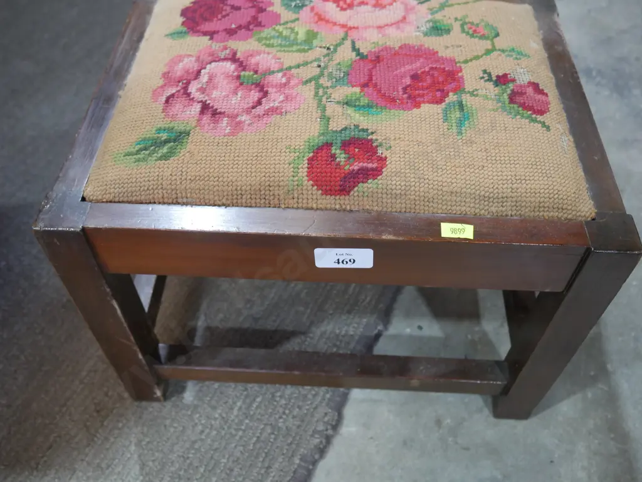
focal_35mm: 32
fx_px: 594
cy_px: 241
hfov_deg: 56.8
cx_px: 321
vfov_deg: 44.2
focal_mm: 16
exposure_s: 1/60
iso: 640
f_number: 3.6
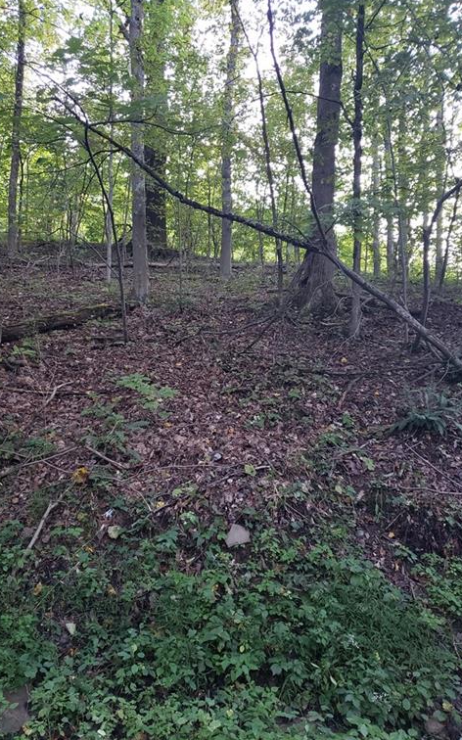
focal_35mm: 28
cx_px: 207
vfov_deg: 66.5
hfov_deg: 44.4
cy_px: 366
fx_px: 565
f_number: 1.5
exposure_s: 1/17
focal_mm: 4.3
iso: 250
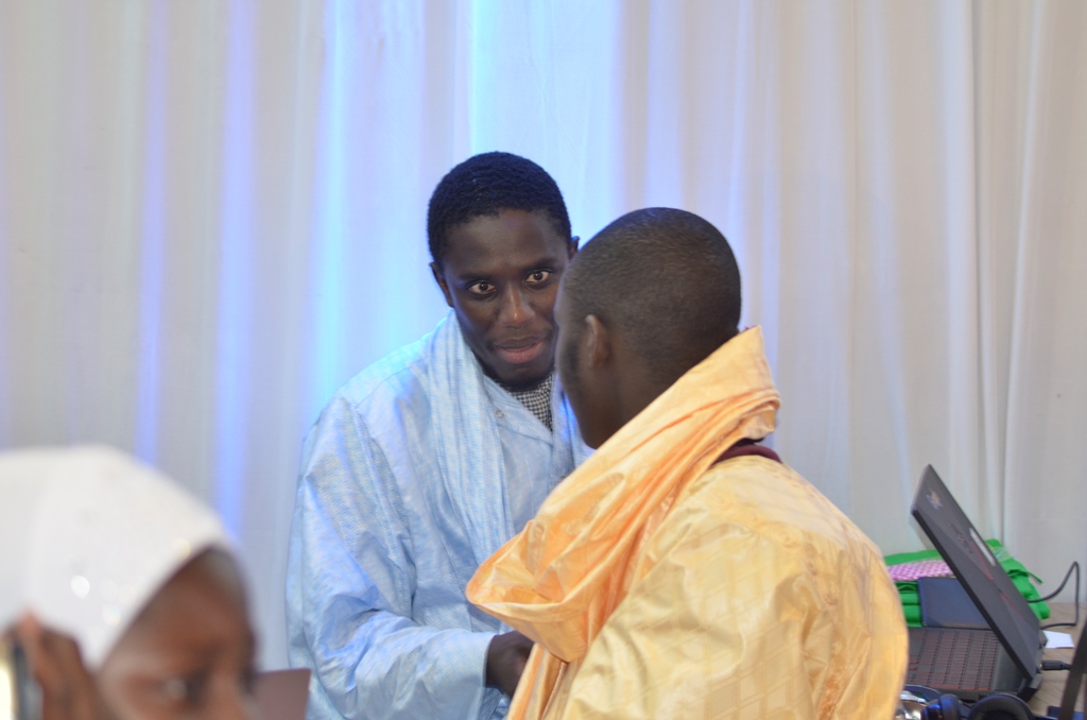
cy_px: 360
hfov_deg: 17.5
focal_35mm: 117
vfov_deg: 11.7
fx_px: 3525
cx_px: 544
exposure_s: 1/50
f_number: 4
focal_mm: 78
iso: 640
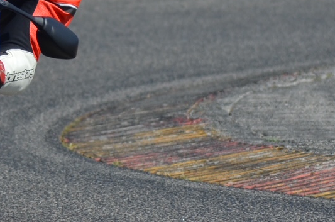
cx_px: -31
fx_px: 11115
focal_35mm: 1197
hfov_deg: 1.7
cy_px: 43
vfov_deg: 1.1
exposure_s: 1/2000
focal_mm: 230
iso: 360
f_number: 8
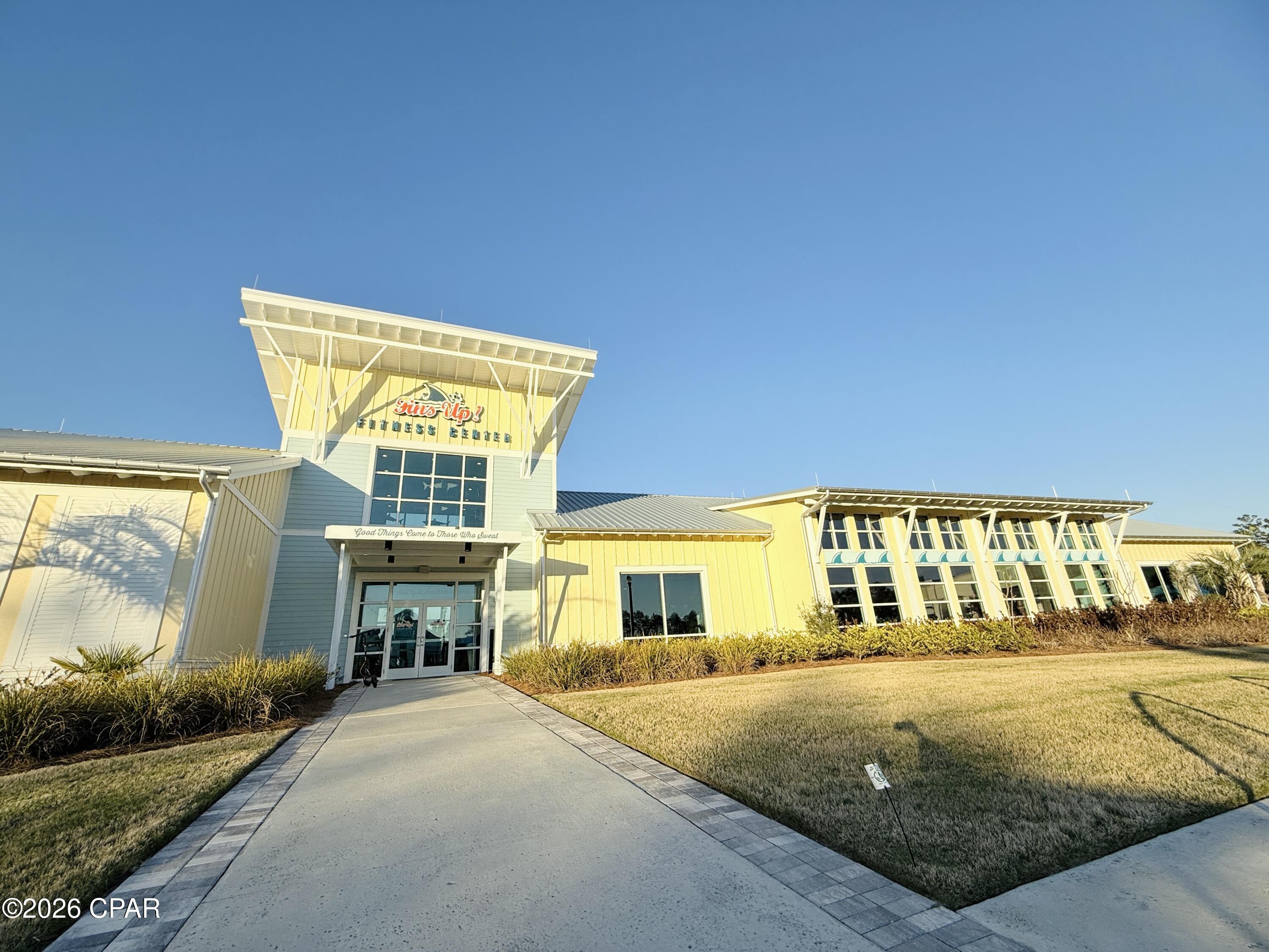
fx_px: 513
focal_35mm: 14
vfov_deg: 85.7
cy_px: 476
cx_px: 634
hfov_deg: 102.1
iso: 50
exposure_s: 1/2165
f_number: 2.2
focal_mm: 2.22
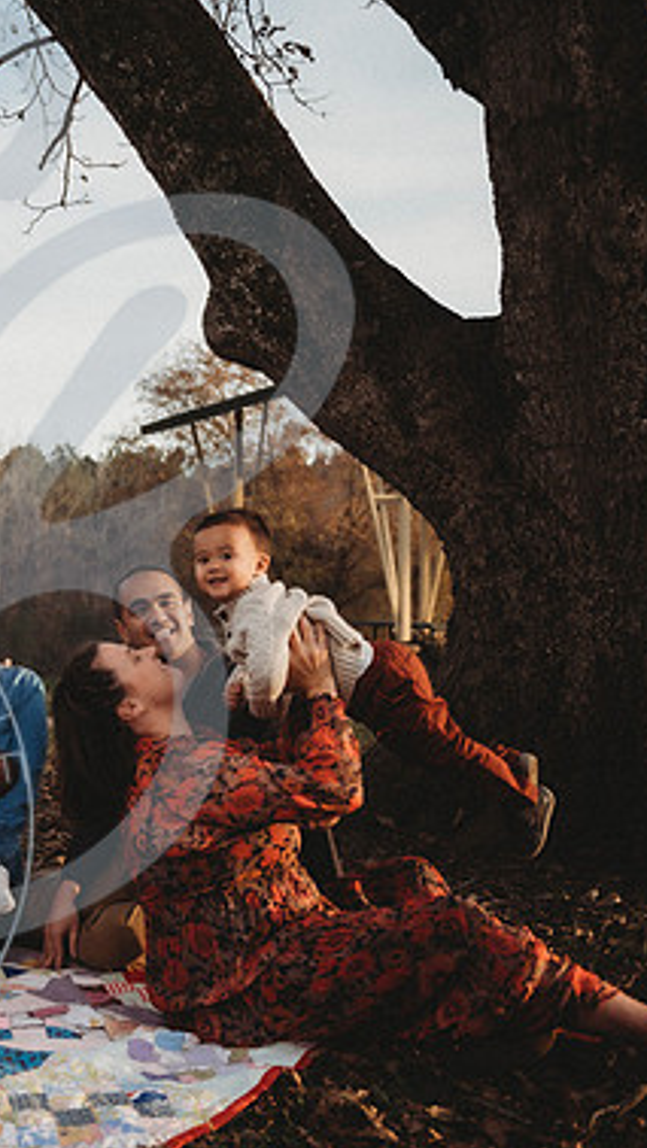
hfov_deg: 24.2
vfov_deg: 45.5
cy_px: 569
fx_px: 1371
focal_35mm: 45
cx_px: -128
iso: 100
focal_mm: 28
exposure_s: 1/500
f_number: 2.8
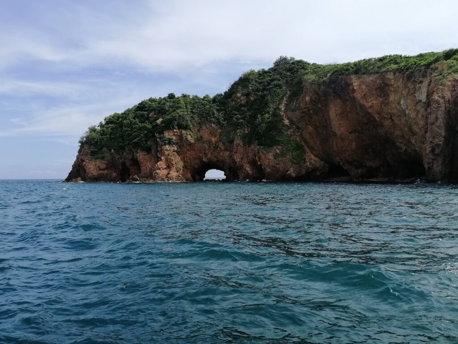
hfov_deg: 67.3
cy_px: 172
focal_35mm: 26
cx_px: 229
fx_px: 344
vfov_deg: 53.1
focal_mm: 3.81
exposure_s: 1/1335
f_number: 2.2
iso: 50
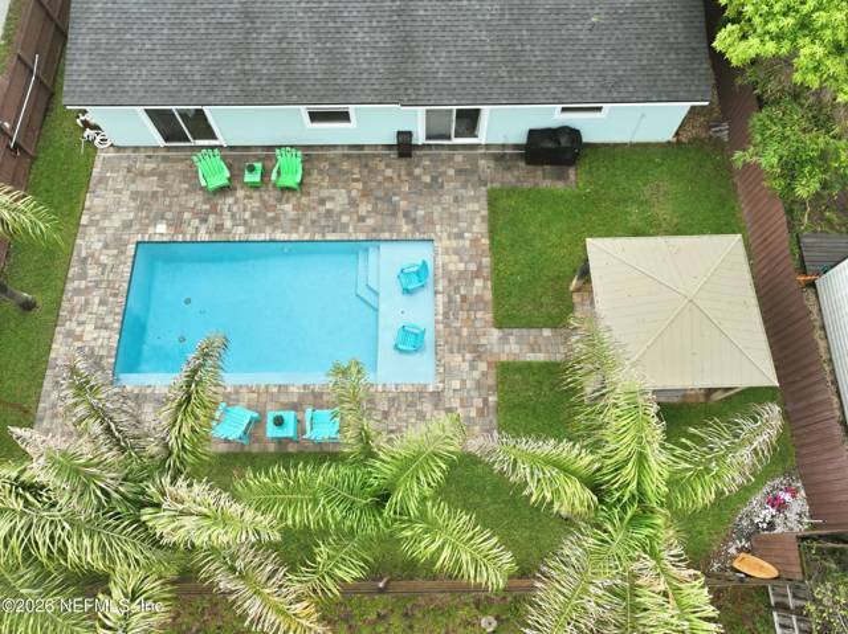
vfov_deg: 56.8
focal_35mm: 24
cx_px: 424
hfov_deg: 71.6
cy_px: 317
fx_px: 587
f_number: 2.8
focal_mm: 12.3
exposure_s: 1/320
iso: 100
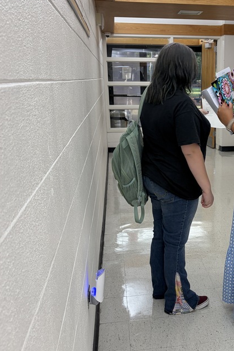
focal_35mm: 44
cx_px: 198
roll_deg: -0.2
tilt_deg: -13.5
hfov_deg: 29.6
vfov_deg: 44.5
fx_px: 428
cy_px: 181
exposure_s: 1/163
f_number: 1.6
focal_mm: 5.96
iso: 80
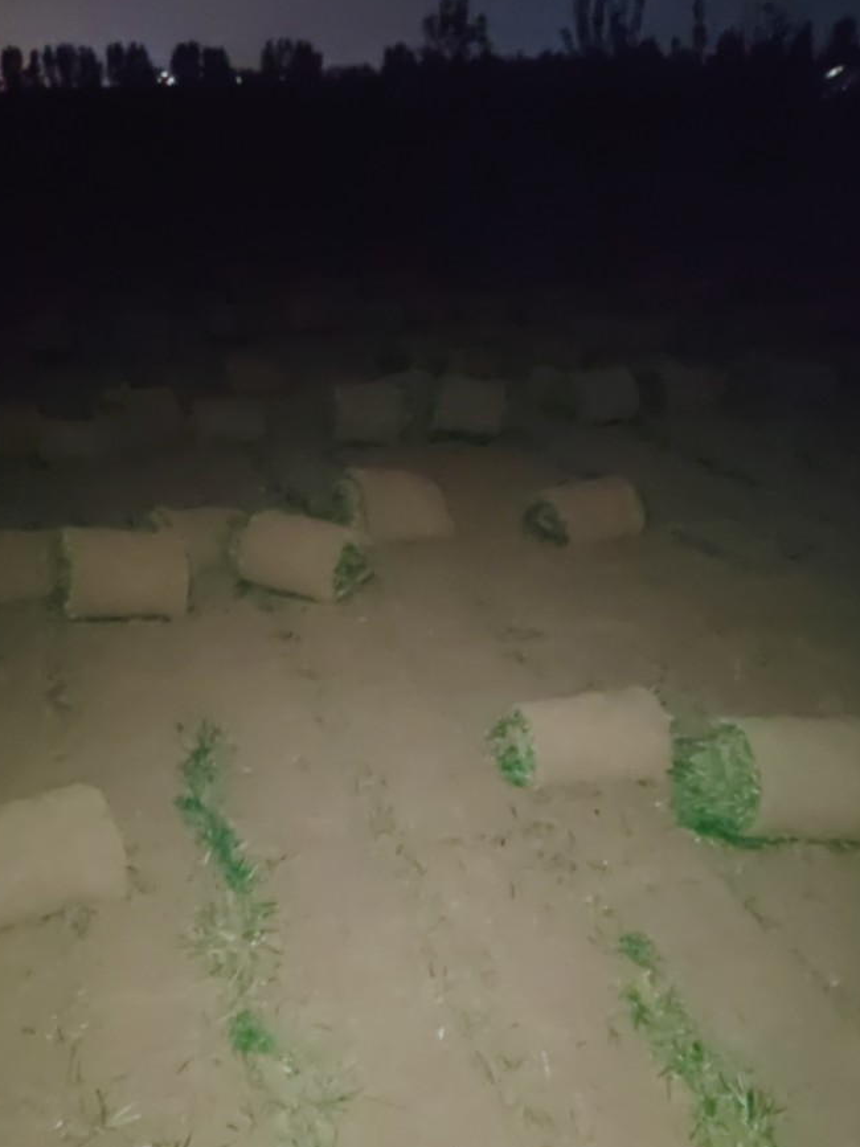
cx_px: 364
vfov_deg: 56.5
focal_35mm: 32
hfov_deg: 44.0
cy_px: 677
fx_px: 1060
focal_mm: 4.84
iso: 10208
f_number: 1.88
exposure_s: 1/8.33
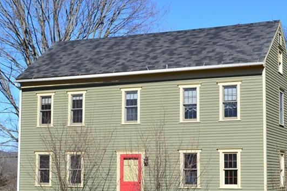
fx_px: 558
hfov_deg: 28.7
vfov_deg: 19.4
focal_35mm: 70
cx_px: 181
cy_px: 113
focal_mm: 24
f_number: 11
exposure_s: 1/400
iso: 400
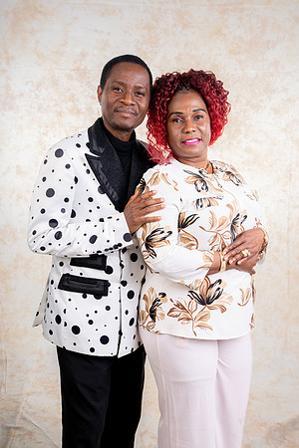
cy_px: 224
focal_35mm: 52
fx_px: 648
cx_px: 150
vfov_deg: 38.2
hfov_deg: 26.0
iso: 125
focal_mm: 52
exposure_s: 1/200
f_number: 10
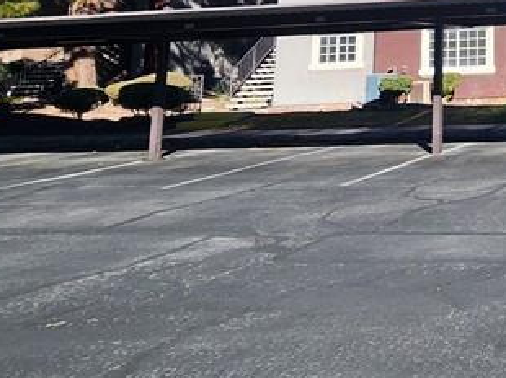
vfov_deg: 29.5
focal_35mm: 43
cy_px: -60
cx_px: 659
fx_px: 628
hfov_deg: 32.7
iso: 50
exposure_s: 1/1293
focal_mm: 2.2
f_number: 2.2
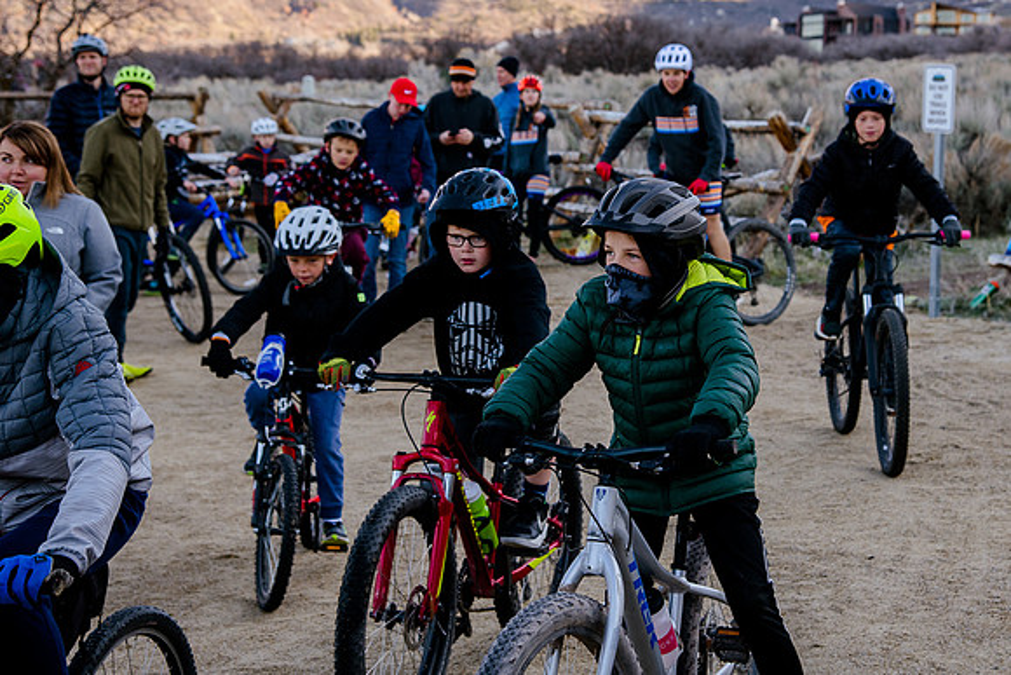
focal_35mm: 72
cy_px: 255
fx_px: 2028
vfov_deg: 18.9
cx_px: 629
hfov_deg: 27.9
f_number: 5.6
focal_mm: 58
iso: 400
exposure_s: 1/400
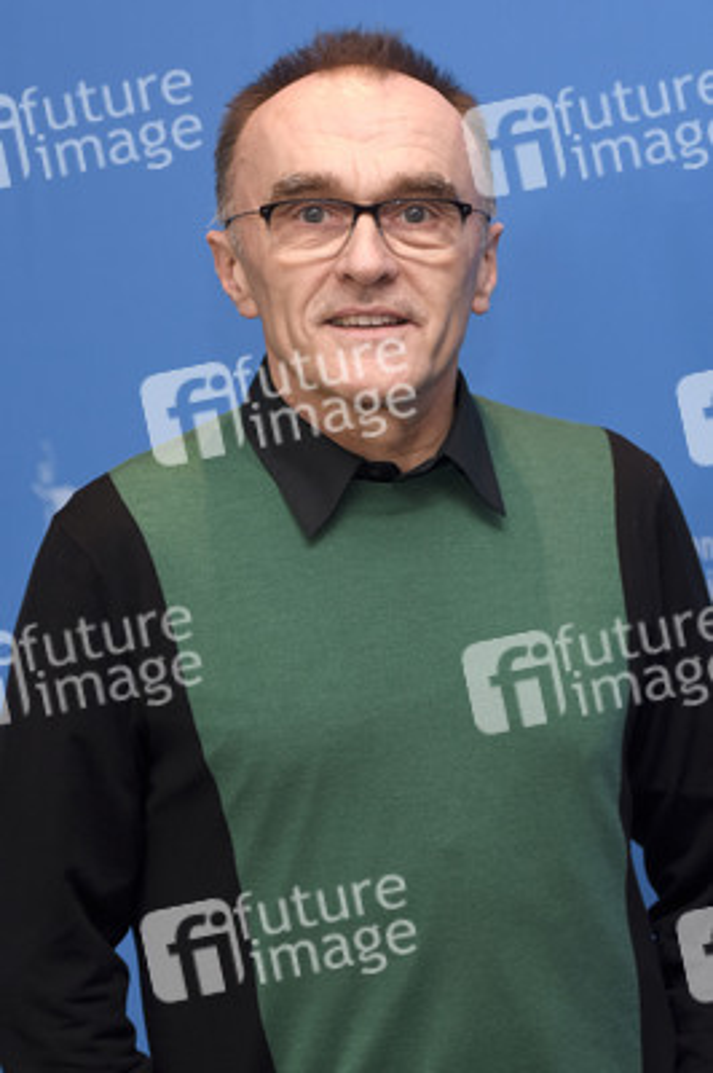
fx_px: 3660
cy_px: 536
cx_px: 356
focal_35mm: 123
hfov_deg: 11.1
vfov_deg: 16.7
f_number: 3.2
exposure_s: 1/320
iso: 640
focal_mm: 82
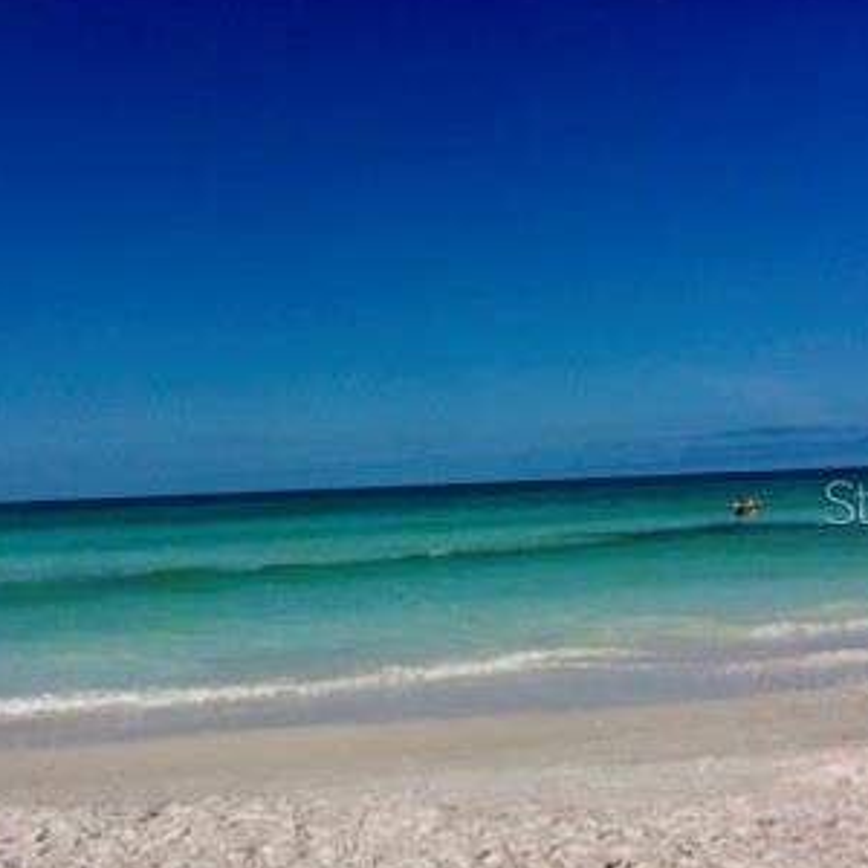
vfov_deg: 40.8
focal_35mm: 41
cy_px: 501
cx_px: 402
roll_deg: +2.9
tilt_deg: -1.4
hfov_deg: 40.9
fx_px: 1163
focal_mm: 4.15
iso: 32
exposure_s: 1/6849
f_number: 2.2
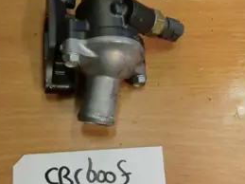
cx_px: 122
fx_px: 354
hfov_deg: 38.2
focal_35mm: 50
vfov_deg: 29.1
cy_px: 98
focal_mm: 4.9
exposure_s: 1/60
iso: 400
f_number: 3.2
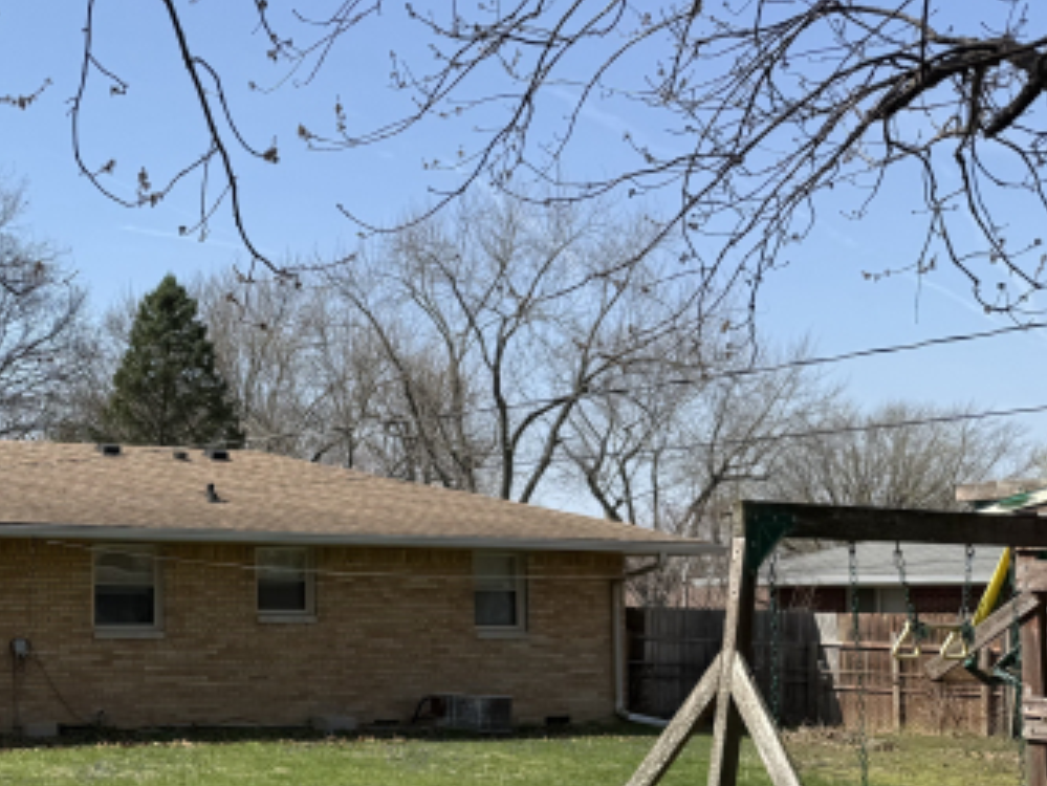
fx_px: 1452
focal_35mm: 48
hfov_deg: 35.8
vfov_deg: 30.1
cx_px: 2
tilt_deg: +4.2
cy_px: 509
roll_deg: -0.1
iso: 80
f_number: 1.78
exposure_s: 1/3953
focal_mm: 6.76
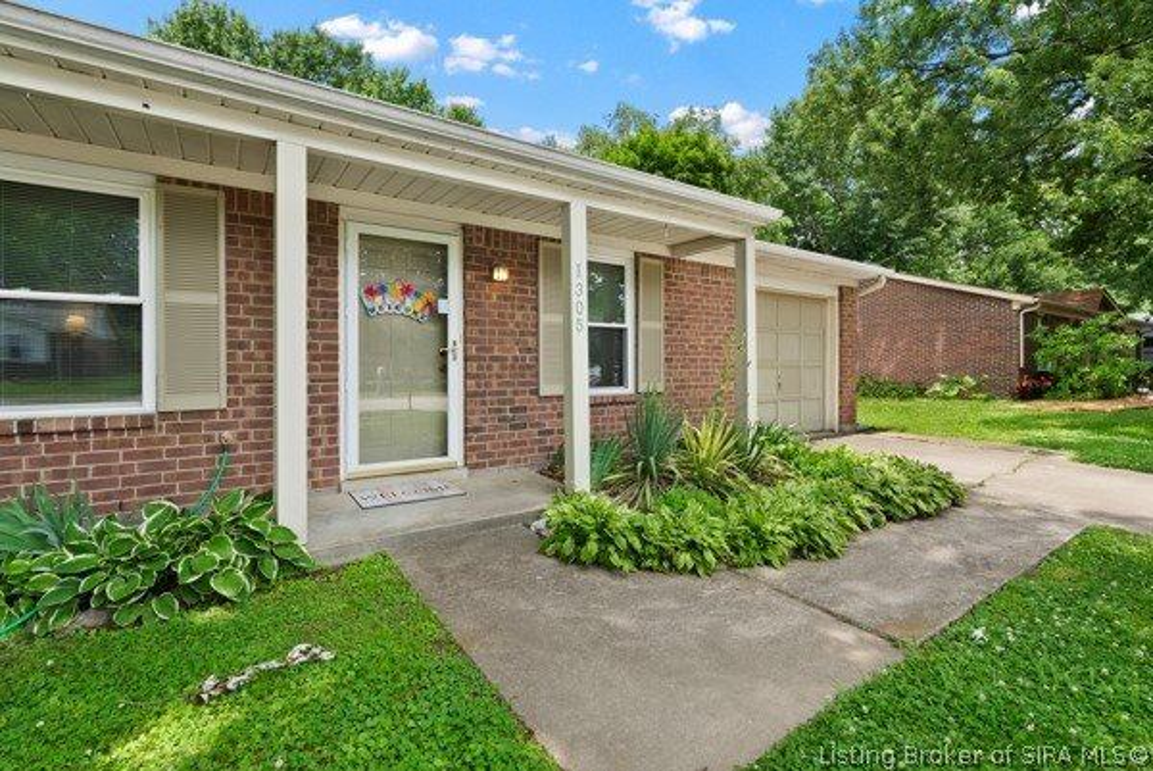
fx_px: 529
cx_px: 576
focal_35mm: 16
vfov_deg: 72.2
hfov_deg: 94.9
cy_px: 386
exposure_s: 1/30
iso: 400
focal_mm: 16.5
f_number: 14
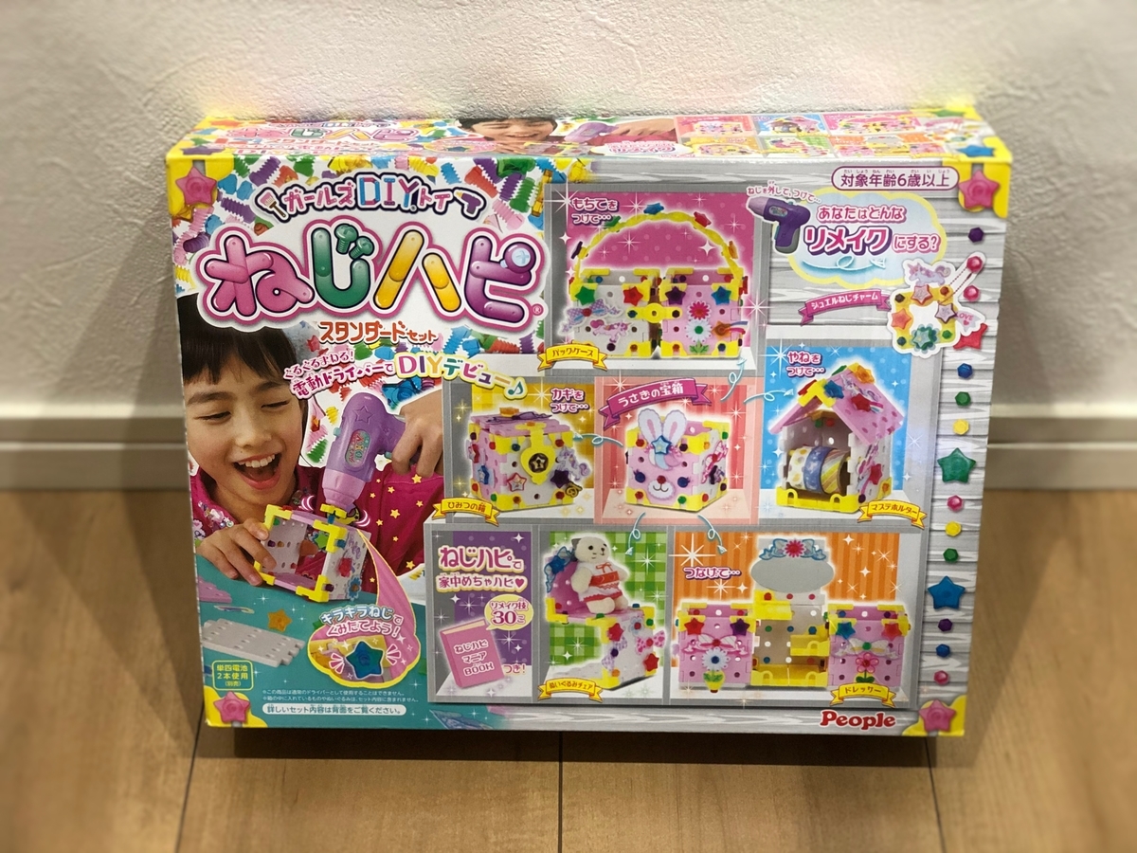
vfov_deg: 28.0
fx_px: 1708
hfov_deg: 36.8
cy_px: 426
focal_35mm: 52
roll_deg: +0.0
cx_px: 568
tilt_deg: -44.6
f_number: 2.4
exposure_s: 1/24
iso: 160
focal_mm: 6
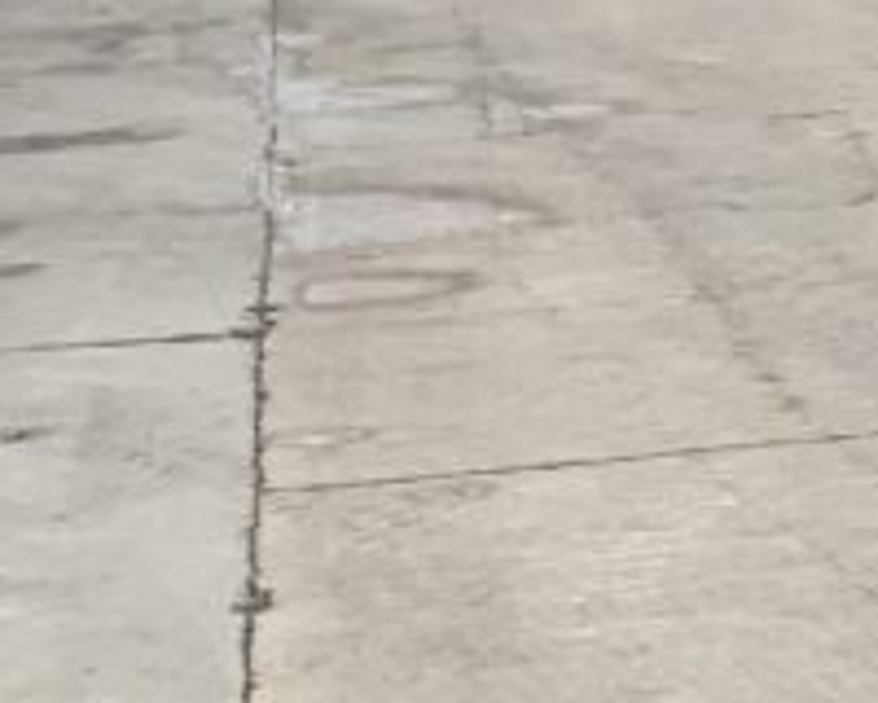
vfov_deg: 10.6
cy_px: 246
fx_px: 3768
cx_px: 2103
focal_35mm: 145
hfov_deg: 11.2
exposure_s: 1/412
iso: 16
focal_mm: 3
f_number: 1.8
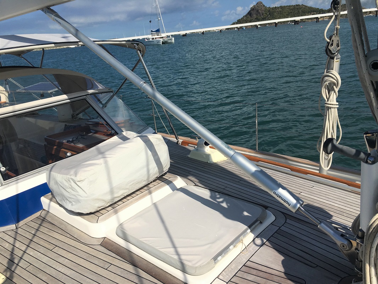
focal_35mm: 29
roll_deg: +5.2
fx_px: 317
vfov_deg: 48.2
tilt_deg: -16.6
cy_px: 142
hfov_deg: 61.6
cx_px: 189
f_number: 2.2
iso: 25
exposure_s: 1/3846
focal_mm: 4.15
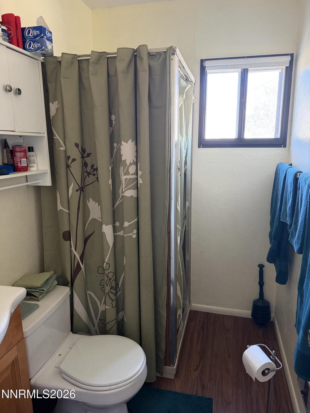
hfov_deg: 56.8
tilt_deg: -11.3
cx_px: 155
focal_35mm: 24
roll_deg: +0.7
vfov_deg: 71.6
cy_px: 206
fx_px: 287
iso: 640
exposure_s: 1/60
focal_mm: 6.76
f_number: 1.78
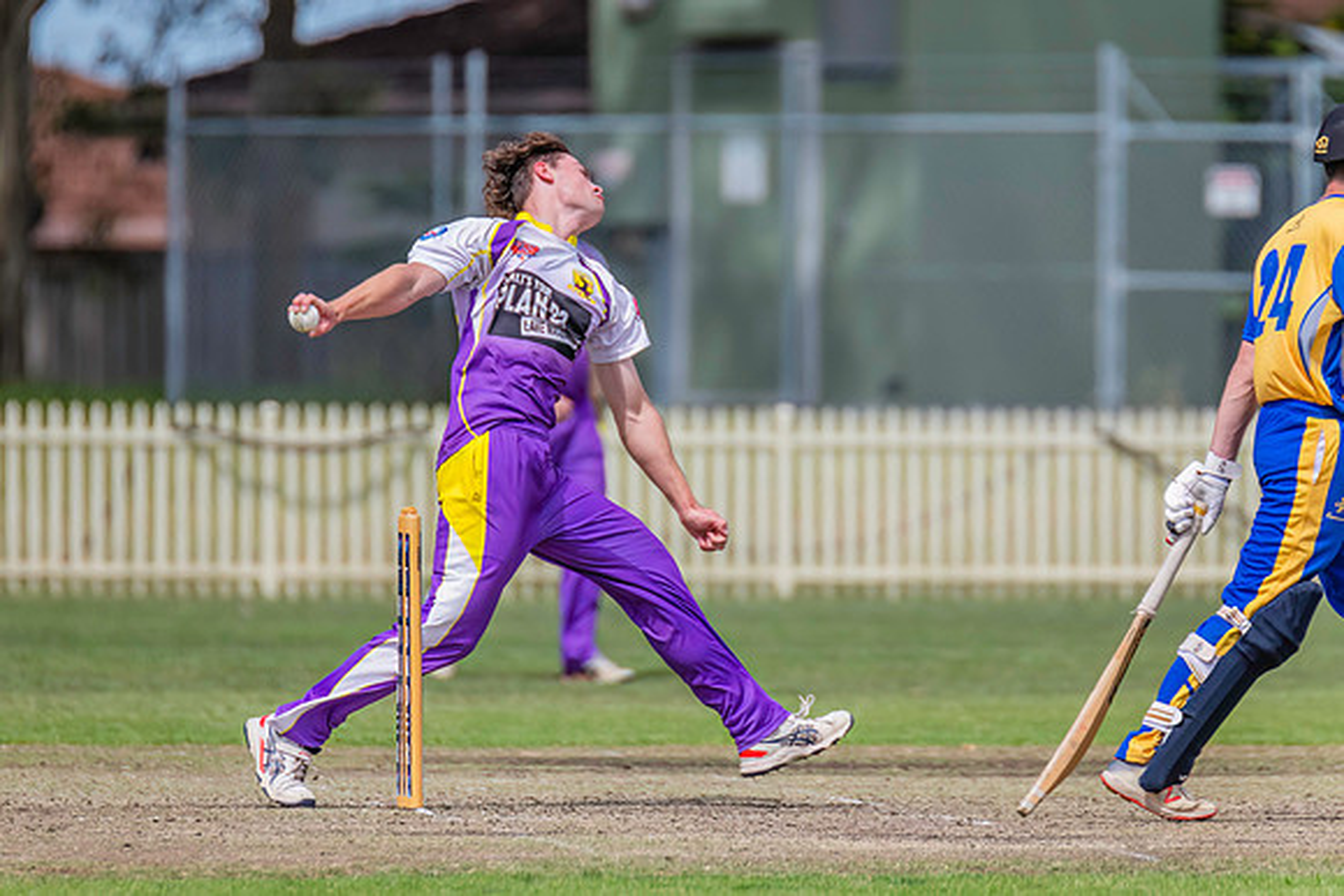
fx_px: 25300
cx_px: 588
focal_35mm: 678
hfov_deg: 3.0
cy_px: 392
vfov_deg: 2.0
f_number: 7.1
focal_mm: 600
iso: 800
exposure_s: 1/2500
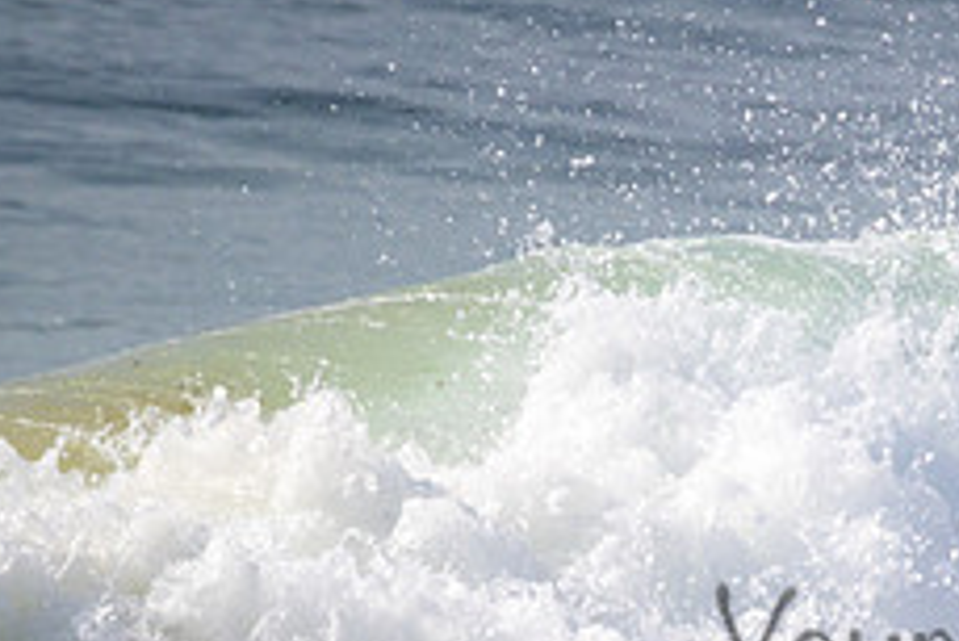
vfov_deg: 0.7
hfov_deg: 1.0
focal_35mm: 2025
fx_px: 53976
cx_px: 1147
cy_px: 614
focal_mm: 800
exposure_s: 1/2000
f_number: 11
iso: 500
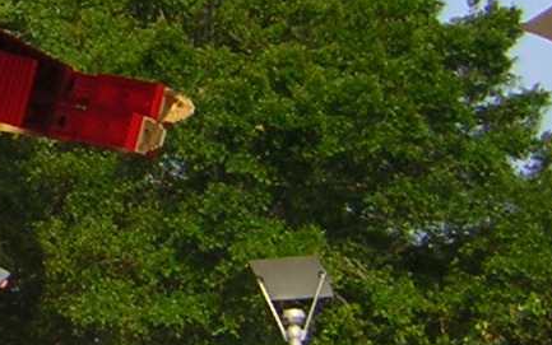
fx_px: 2122
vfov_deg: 9.3
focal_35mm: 141
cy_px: 80
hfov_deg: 14.0
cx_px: -245
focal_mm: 4.7
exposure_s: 1/321
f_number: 5.2
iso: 50
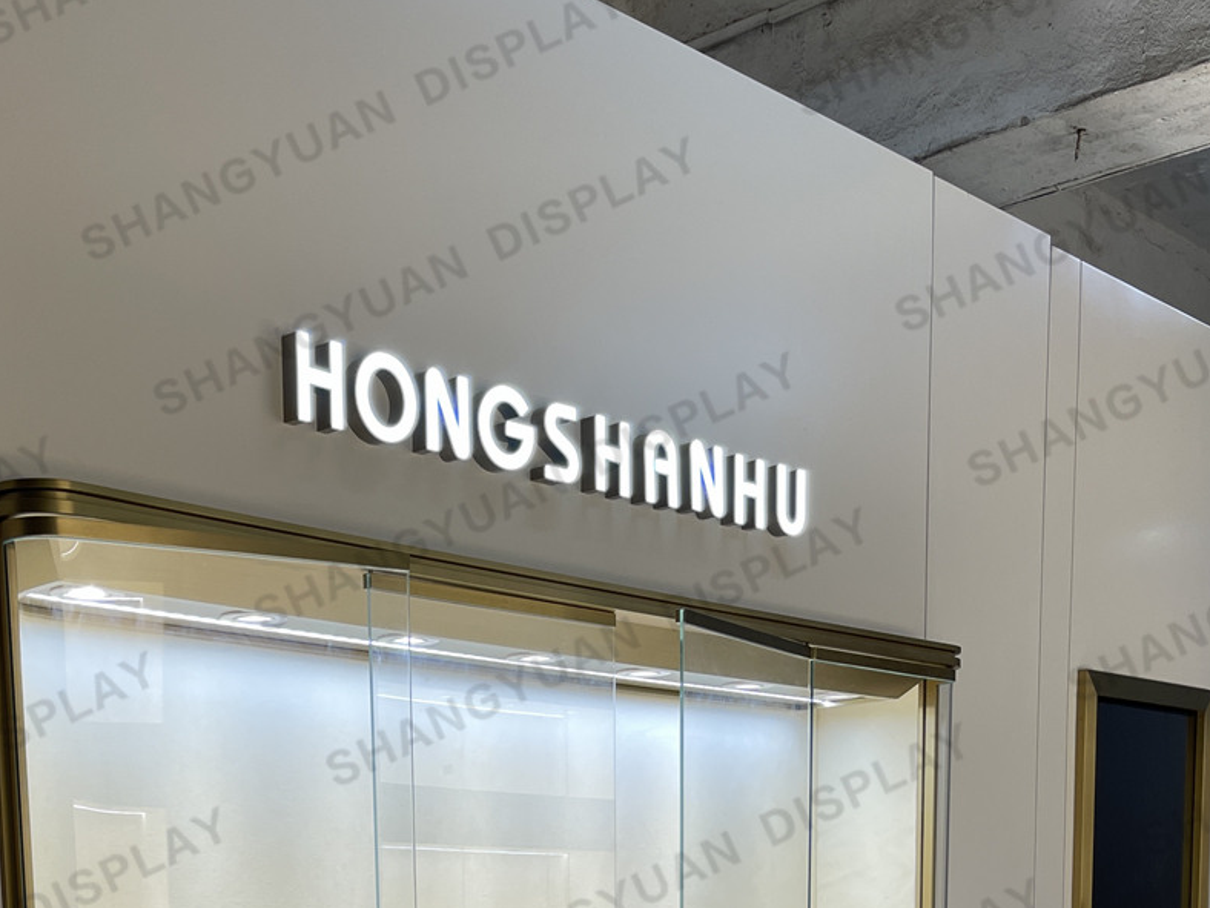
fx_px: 1154
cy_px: 572
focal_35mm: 33
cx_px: 564
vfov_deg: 42.6
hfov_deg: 55.3
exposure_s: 1/100
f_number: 1.6
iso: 50
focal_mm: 5.1
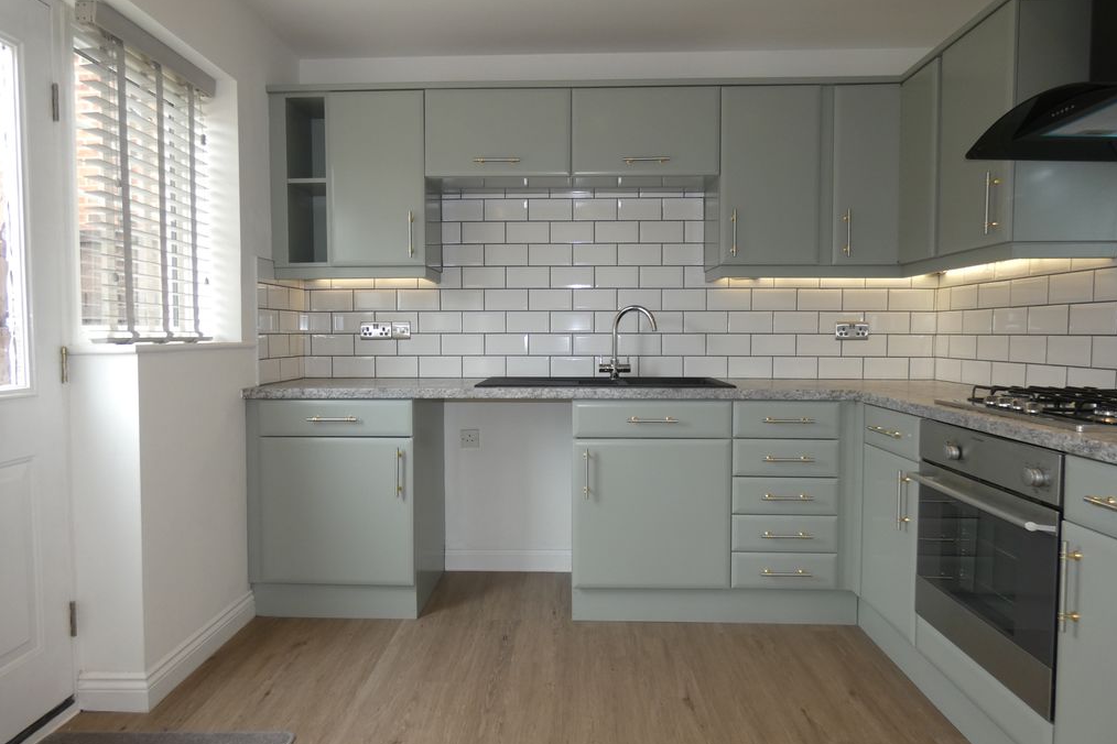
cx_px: 555
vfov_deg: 59.5
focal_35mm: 21
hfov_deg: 81.2
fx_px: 652
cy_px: 363
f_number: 2.8
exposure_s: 1/60
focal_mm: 3.6
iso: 100
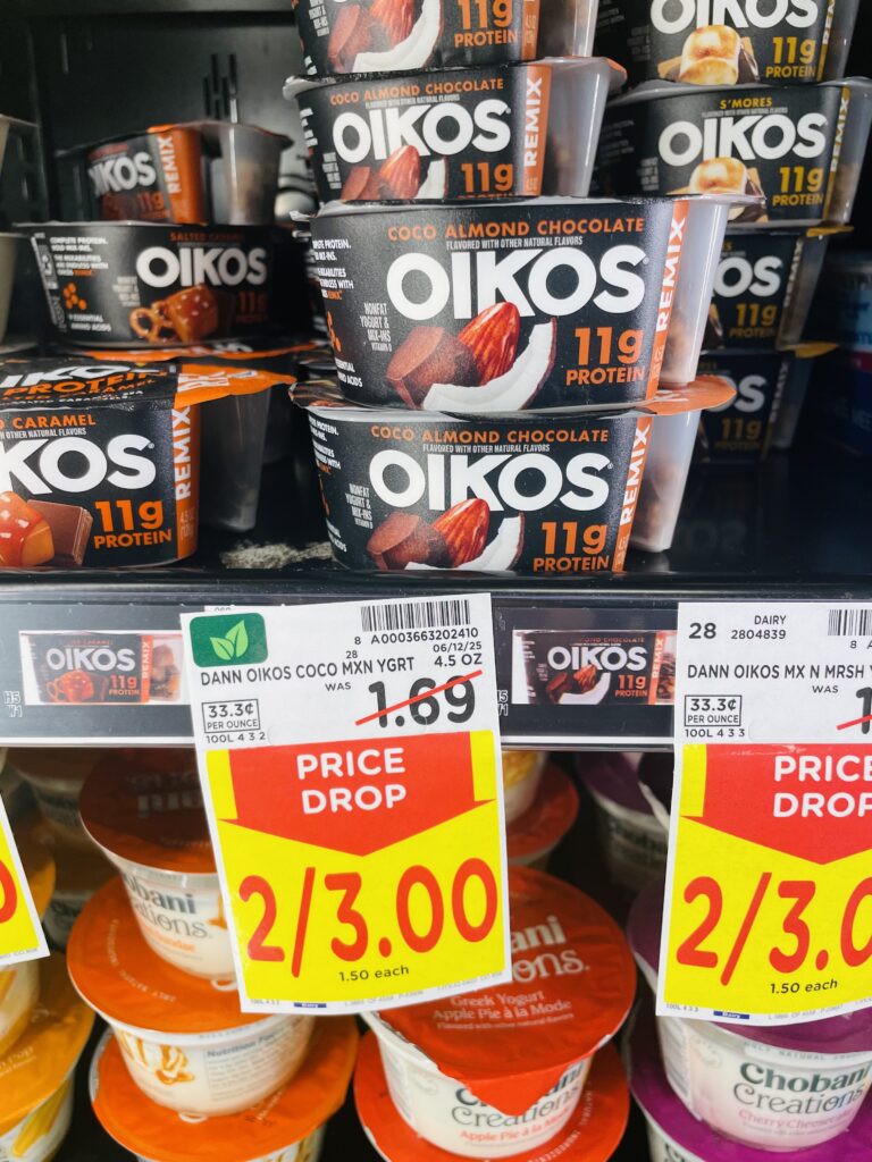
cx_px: 436
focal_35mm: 26
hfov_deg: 53.1
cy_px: 581
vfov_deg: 67.3
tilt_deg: -17.8
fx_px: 873
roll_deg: -0.1
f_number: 1.6
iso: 32
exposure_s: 1/67
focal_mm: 4.2
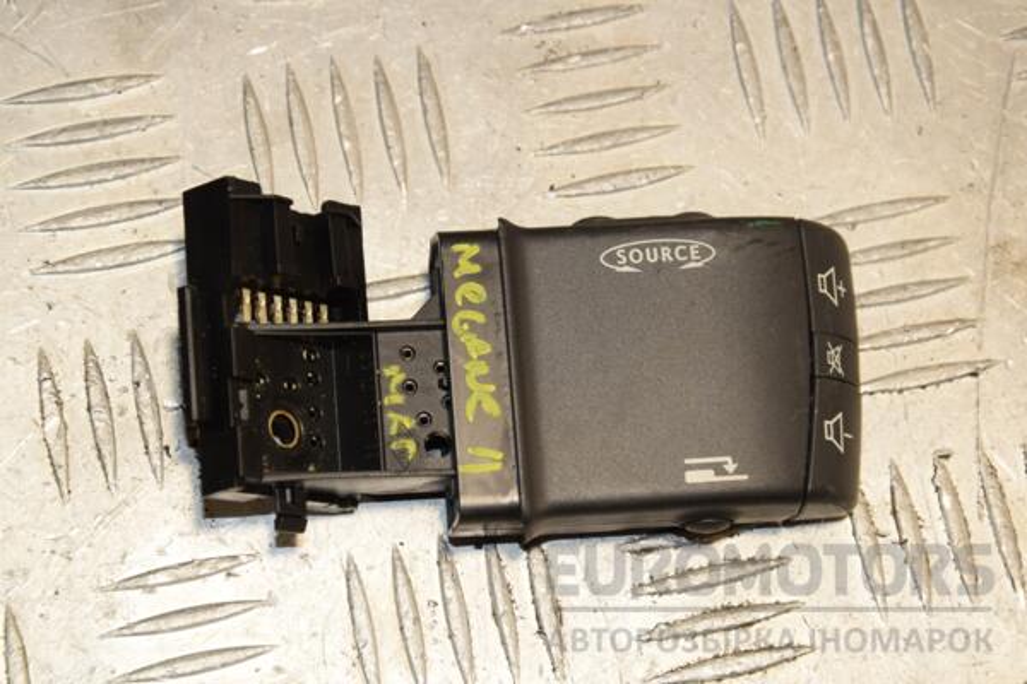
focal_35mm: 112
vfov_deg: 12.2
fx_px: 3209
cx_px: 514
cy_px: 342
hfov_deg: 18.2
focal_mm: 75
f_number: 8
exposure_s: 1/200
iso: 800
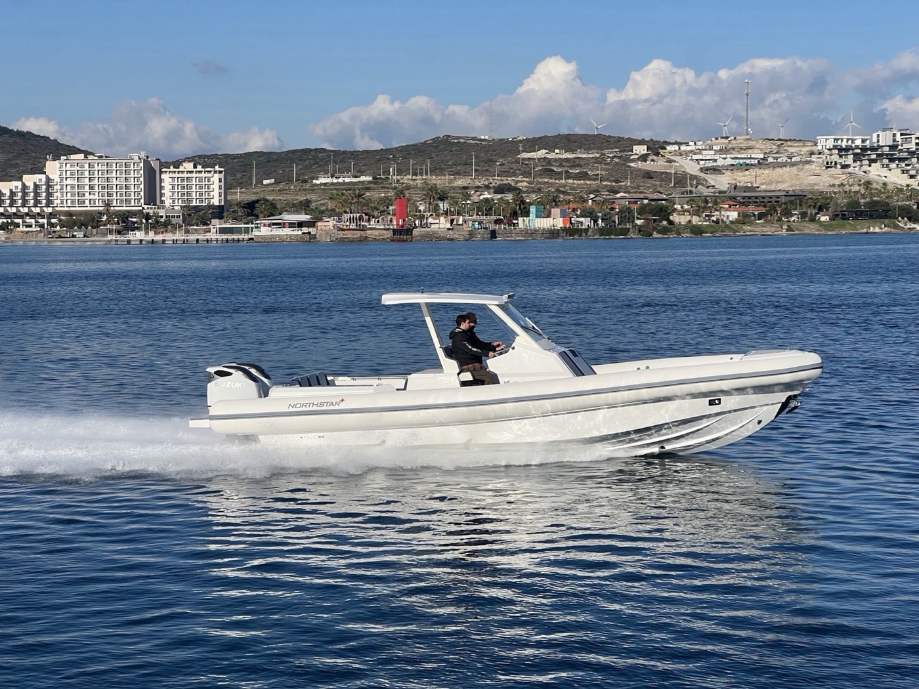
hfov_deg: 25.3
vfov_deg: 19.1
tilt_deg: -5.3
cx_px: 460
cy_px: 344
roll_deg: -0.6
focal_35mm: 77
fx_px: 2044
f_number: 2.8
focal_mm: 9
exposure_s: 1/1263
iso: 32
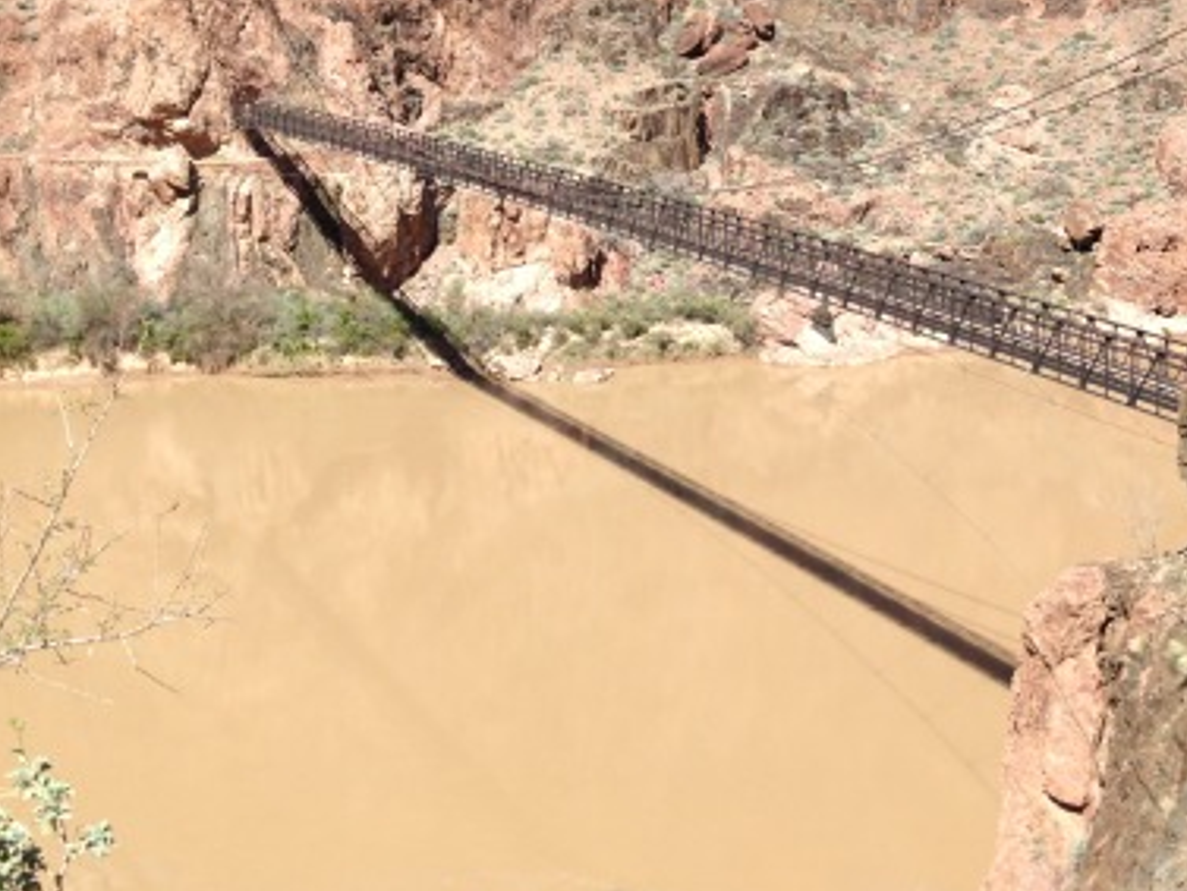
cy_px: 214
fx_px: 1921
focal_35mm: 56
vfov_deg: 25.8
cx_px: 693
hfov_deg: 34.3
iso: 50
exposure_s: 1/1323
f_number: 2.4
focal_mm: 4.12
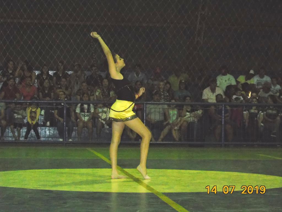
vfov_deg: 13.7
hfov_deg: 18.2
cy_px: 106
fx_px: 880
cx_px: 141
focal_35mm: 108
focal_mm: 19
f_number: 4.4
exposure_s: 1/60
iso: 1600
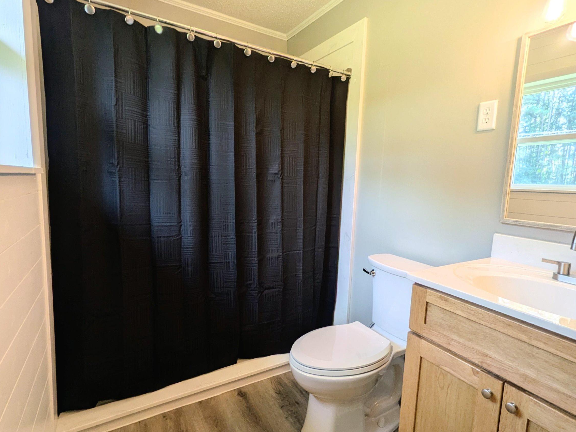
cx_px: 302
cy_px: 218
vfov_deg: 68.7
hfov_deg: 84.6
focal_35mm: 19
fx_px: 316
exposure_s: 1/120
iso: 75
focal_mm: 1.85
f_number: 2.2
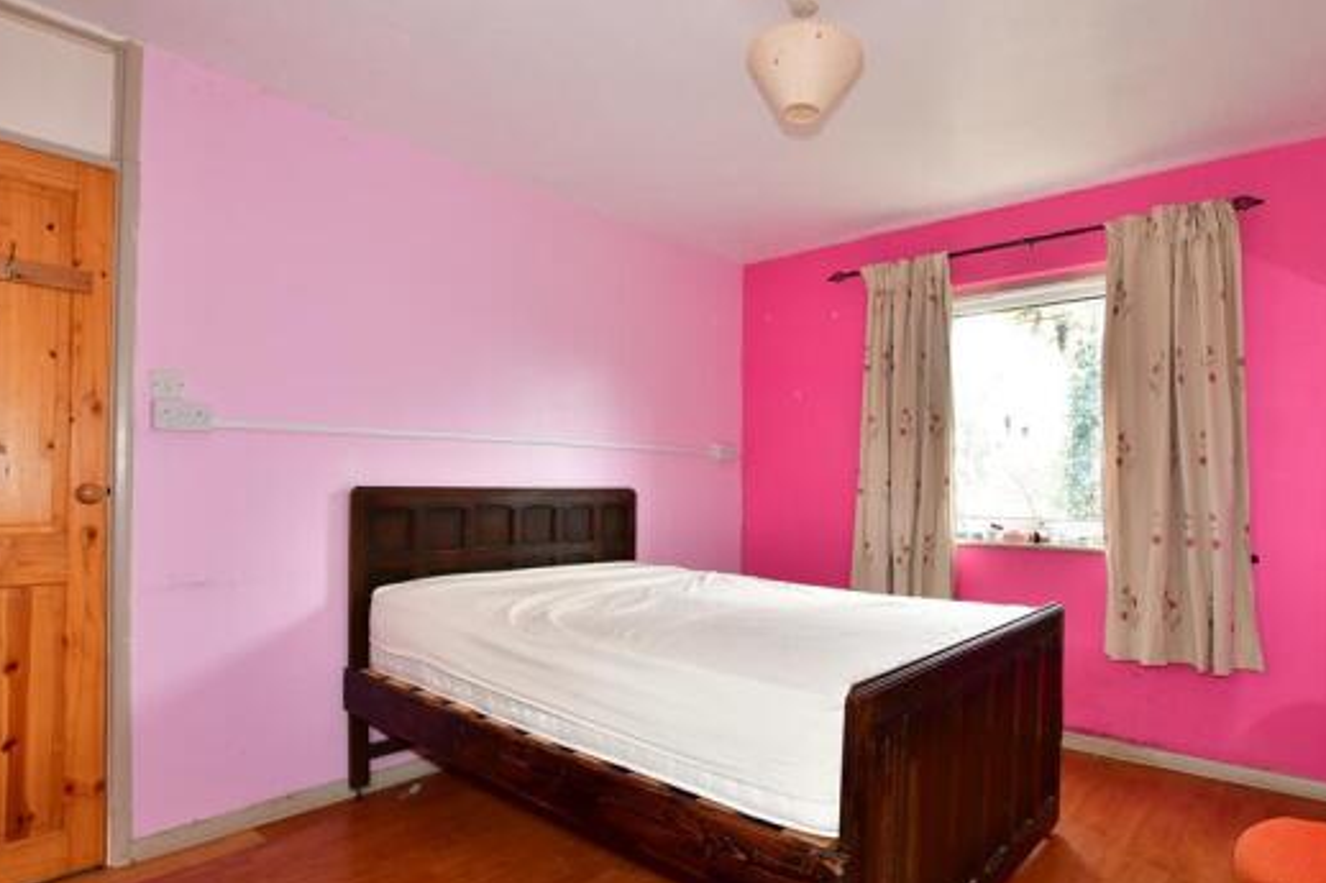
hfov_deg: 86.7
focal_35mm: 19
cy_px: 475
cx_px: 717
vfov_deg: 64.4
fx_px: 700
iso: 320
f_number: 7.1
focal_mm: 10
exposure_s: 1/5
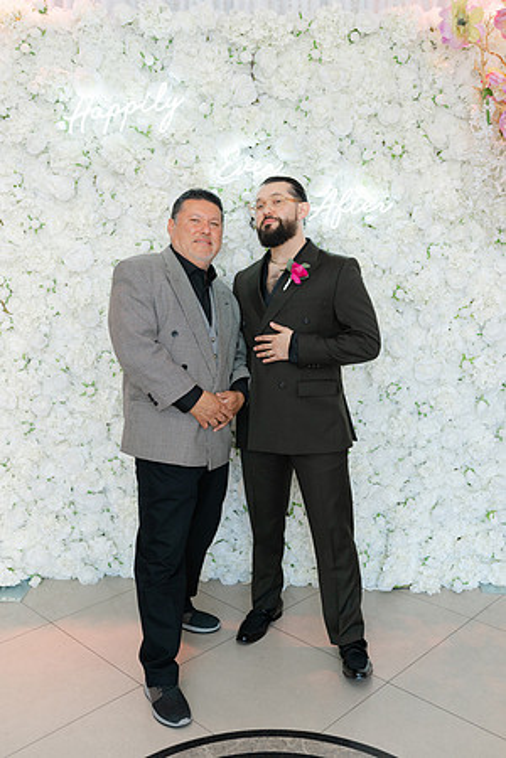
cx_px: 253
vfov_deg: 54.4
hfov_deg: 37.9
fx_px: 738
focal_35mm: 35
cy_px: 379
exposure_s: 1/160
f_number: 4
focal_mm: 35
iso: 400
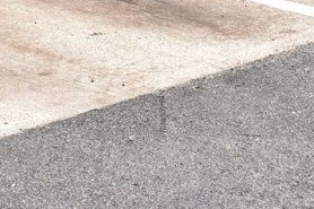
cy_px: -167
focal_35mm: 166
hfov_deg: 12.4
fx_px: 1447
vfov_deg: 8.0
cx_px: 124
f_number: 11
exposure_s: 1/400
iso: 400
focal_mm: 30
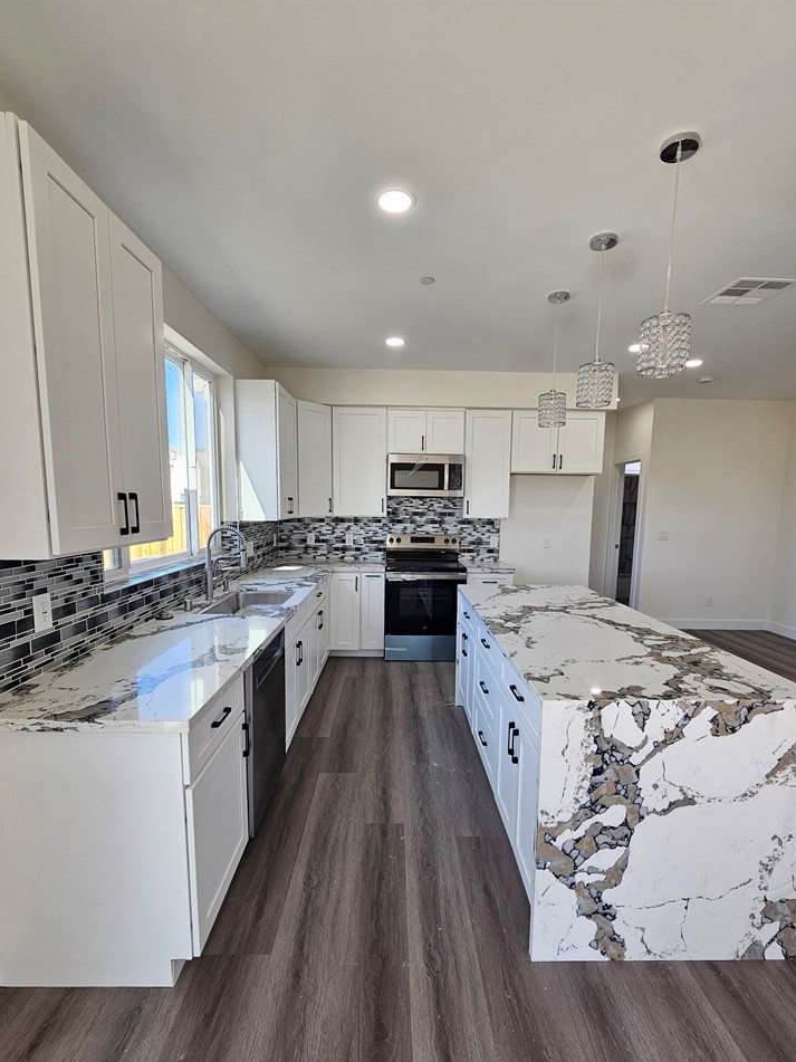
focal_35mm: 14
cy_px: 567
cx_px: 401
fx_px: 429
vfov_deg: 101.9
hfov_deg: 85.7
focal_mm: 2.2
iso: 64
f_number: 2.2
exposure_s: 1/120
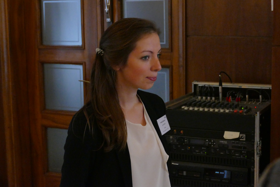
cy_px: 94
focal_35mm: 75
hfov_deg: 27.0
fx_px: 583
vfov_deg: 18.2
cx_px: 140
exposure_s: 1/160
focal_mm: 27.23
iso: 3200
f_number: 3.7
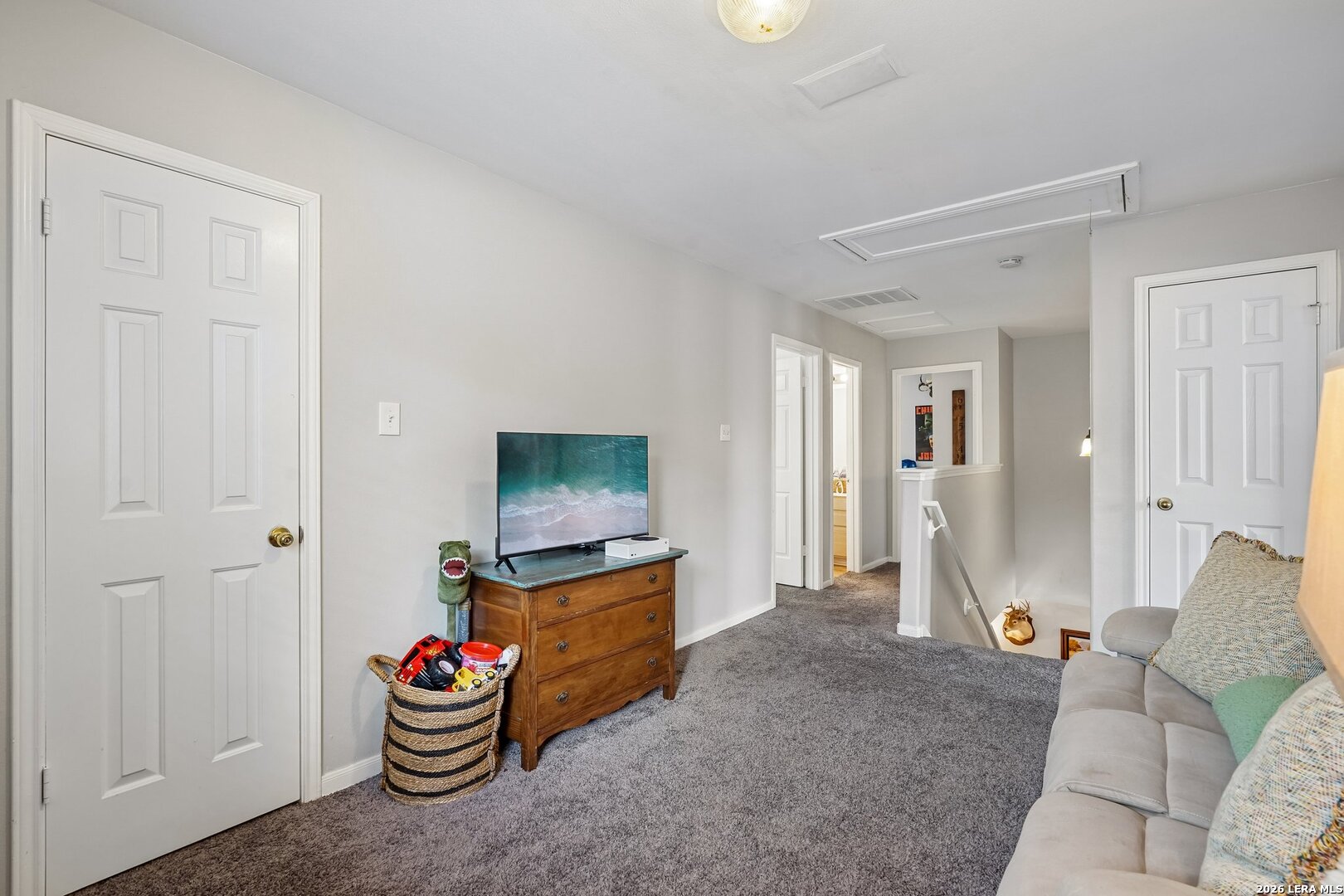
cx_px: 672
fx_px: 597
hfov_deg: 96.7
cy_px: 448
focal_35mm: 16
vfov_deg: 73.7
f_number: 8
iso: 400
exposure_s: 1/6
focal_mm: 16
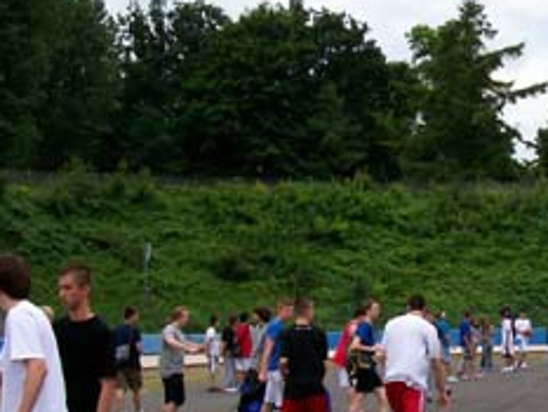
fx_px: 1283
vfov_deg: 18.2
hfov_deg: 23.3
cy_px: 290
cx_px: 522
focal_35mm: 81
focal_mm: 7
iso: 80
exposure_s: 1/575
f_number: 2.9
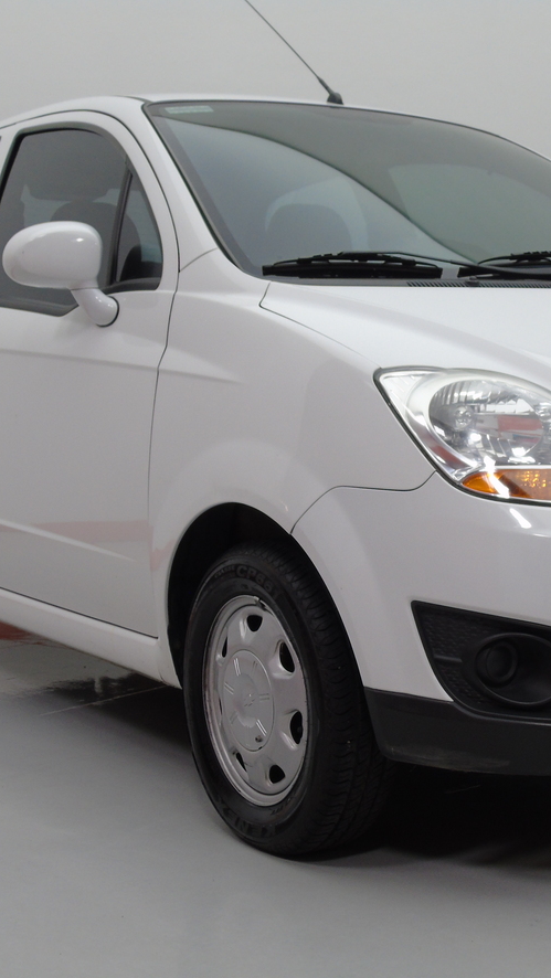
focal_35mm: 59
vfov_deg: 35.4
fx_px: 1531
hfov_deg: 20.3
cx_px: 403
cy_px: 486
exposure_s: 1/40
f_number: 3.9
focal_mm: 7.1
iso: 80
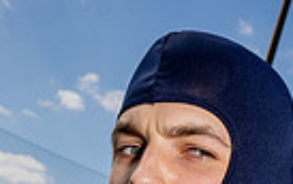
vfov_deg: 9.2
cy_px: 451
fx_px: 1015
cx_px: 94
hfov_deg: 16.4
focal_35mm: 127
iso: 100
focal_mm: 38
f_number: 14
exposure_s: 1/250
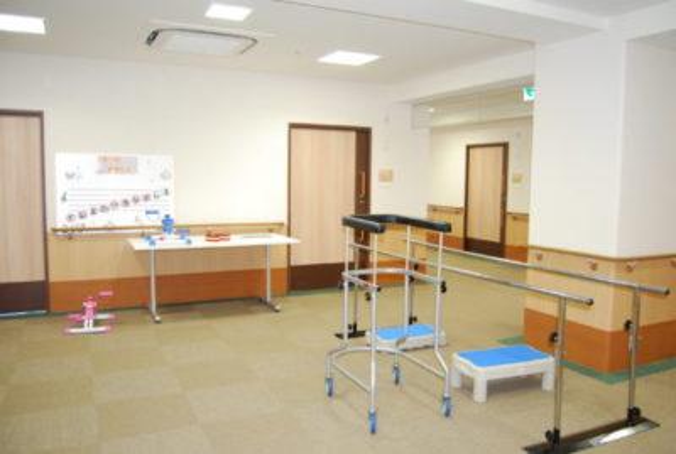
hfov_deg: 64.4
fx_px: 537
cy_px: 227
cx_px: 338
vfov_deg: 45.9
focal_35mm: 28
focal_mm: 19
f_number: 4
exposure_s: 1/60
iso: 400
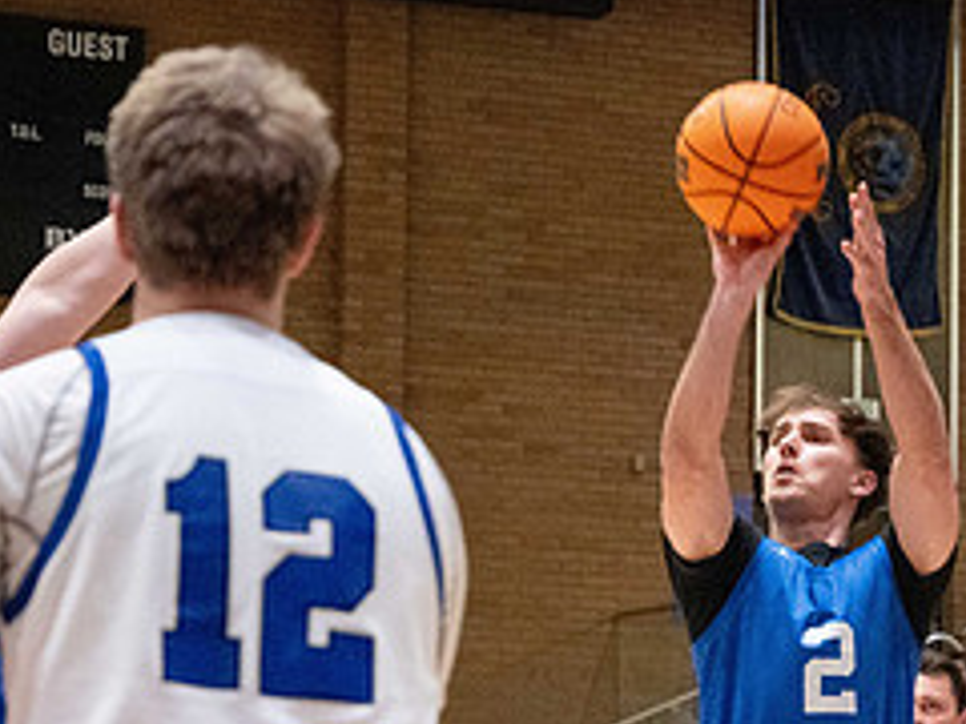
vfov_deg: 8.2
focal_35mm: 179
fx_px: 4995
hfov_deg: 11.0
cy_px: 780
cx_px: 719
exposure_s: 1/500
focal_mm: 70
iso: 8000
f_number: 4
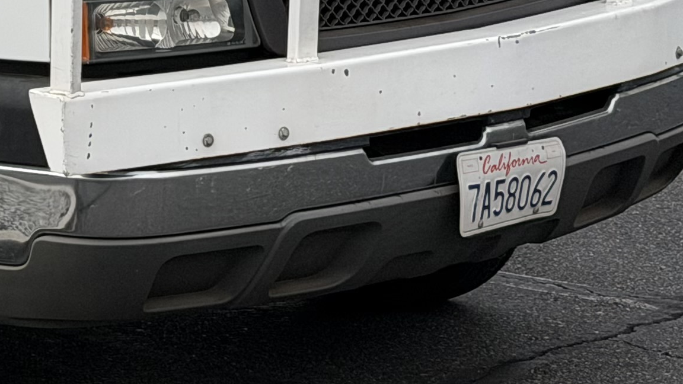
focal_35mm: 183
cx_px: -357
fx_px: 3314
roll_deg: +1.3
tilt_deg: -7.8
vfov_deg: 6.6
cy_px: -53
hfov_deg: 11.3
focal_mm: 6.76
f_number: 1.78
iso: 64
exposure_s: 1/2667
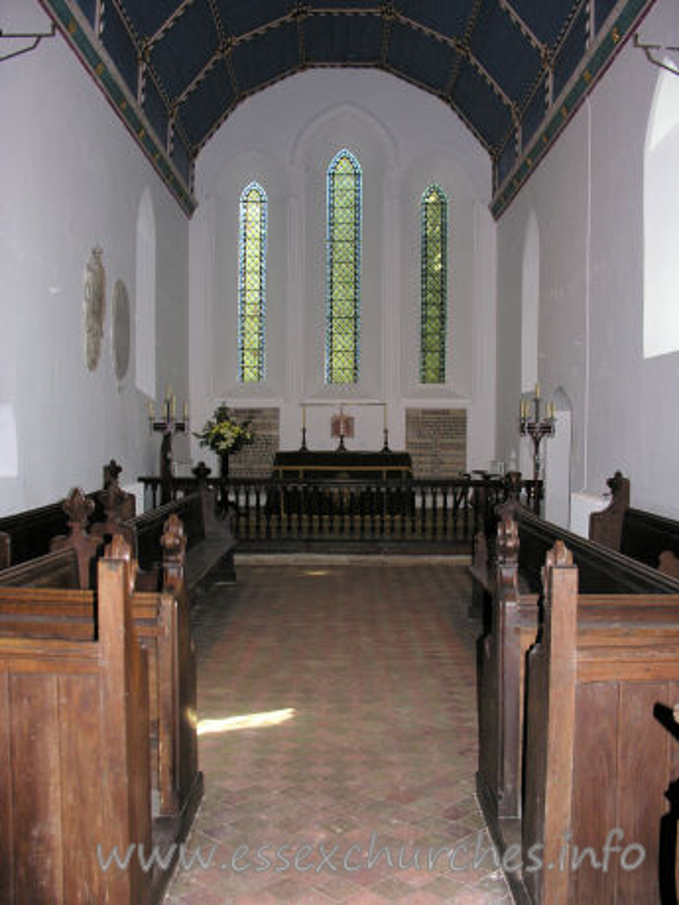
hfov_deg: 40.7
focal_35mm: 35
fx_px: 915
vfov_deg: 52.6
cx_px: 340
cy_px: 452
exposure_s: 1/60.1
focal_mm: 8.9
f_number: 2.8
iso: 145
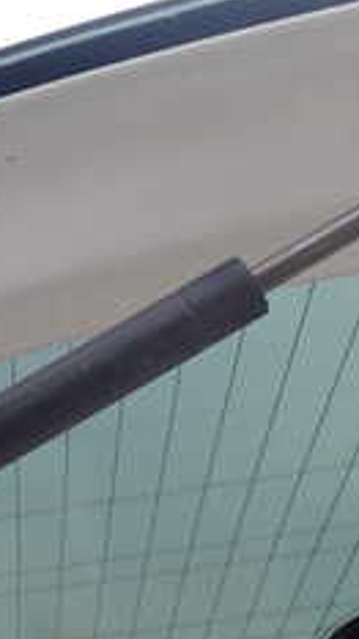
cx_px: 82
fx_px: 1422
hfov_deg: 14.3
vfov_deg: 25.3
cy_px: 389
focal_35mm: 84
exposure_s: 1/500
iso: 100
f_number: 3.2
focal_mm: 5.4
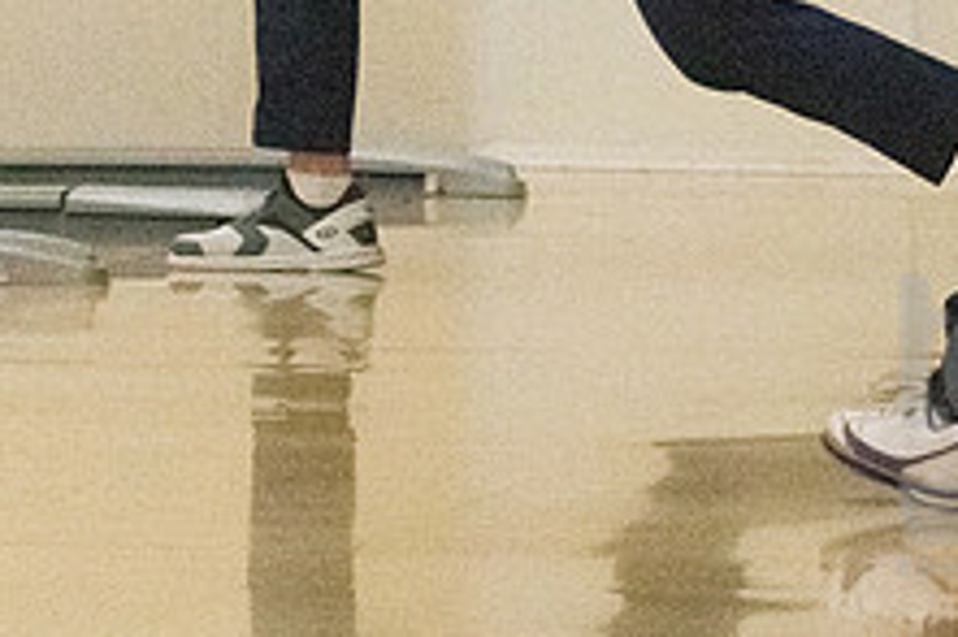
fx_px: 10689
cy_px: -178
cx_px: 416
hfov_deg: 5.1
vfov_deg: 3.4
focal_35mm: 402
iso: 10000
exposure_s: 1/1250
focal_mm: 102
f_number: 4.5
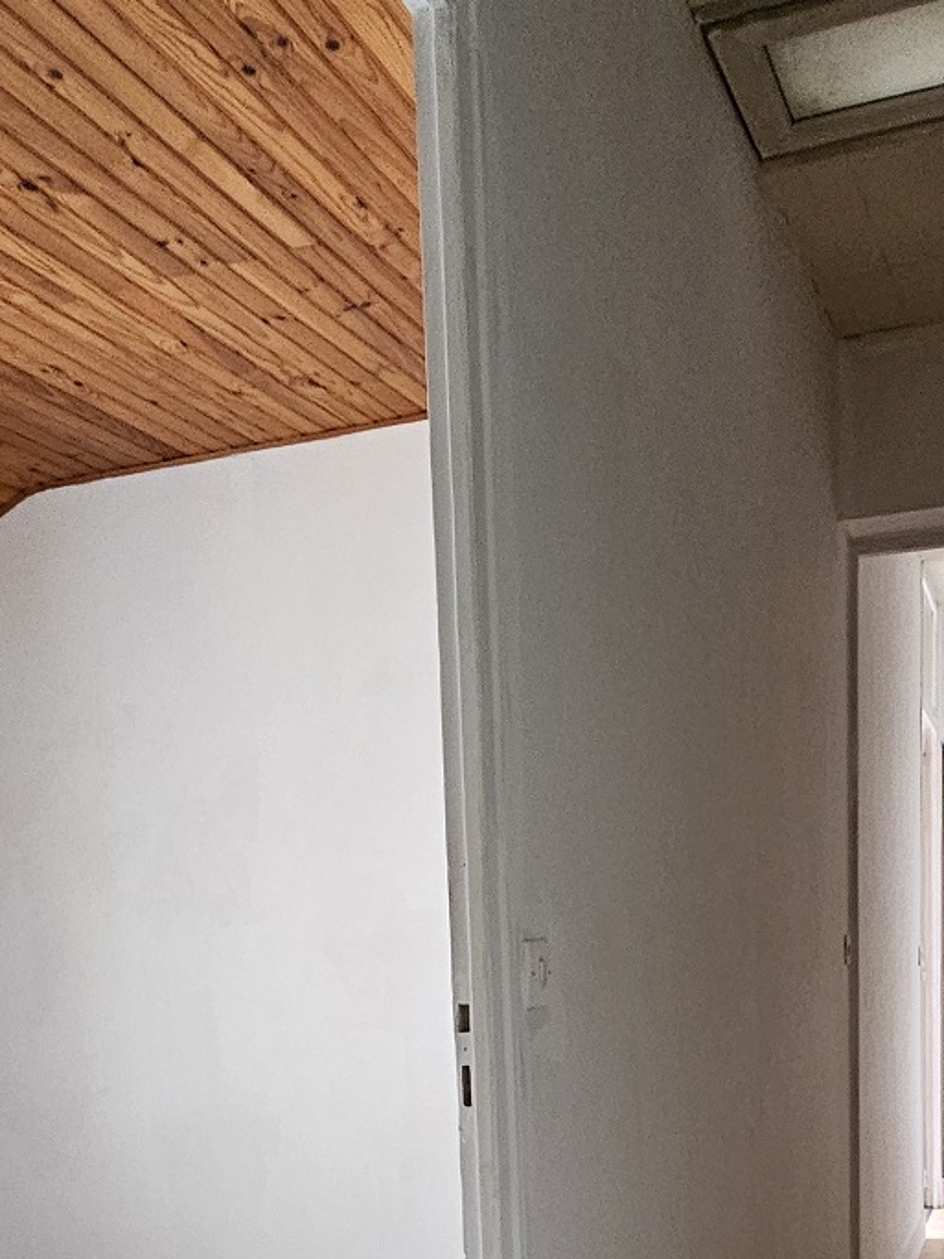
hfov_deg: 37.6
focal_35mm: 38
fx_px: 1382
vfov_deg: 43.6
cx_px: 561
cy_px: 1187
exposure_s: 1/33.3
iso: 500
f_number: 2.2
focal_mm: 2.2
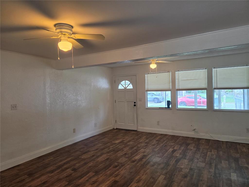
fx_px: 165
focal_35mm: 23
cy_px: 94
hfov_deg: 73.9
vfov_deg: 58.9
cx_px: 124
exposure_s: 1/120
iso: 125
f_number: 1.8
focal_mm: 5.4
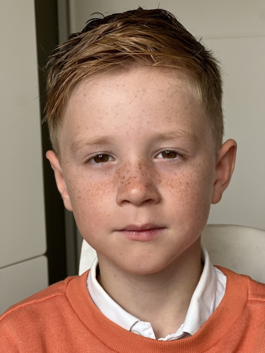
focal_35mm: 77
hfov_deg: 19.1
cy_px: 176
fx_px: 786
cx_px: 132
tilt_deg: -6.3
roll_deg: +2.1
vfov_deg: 25.3
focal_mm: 9
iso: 100
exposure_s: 1/121
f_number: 2.8
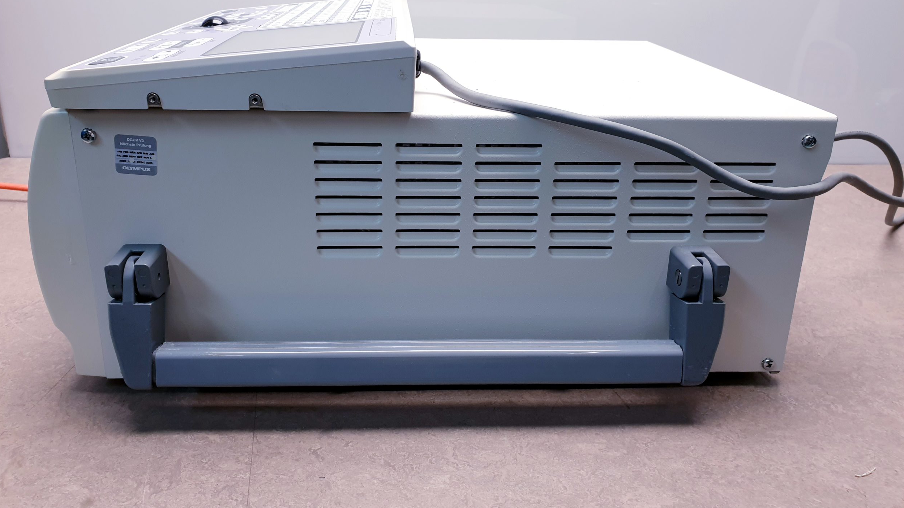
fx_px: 695
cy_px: 193
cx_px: 453
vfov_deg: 39.9
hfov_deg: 66.1
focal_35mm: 29
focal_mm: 4.3
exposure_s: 1/100
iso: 80
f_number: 2.4
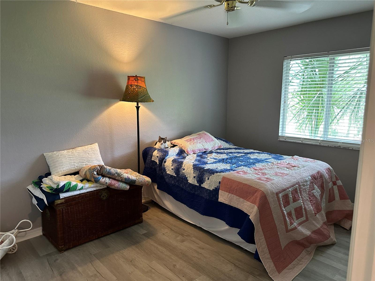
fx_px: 260
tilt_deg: -9.5
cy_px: 140
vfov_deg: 56.8
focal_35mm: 24
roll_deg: +0.1
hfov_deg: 71.6
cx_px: 188
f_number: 1.78
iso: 400
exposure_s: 1/60
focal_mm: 6.86
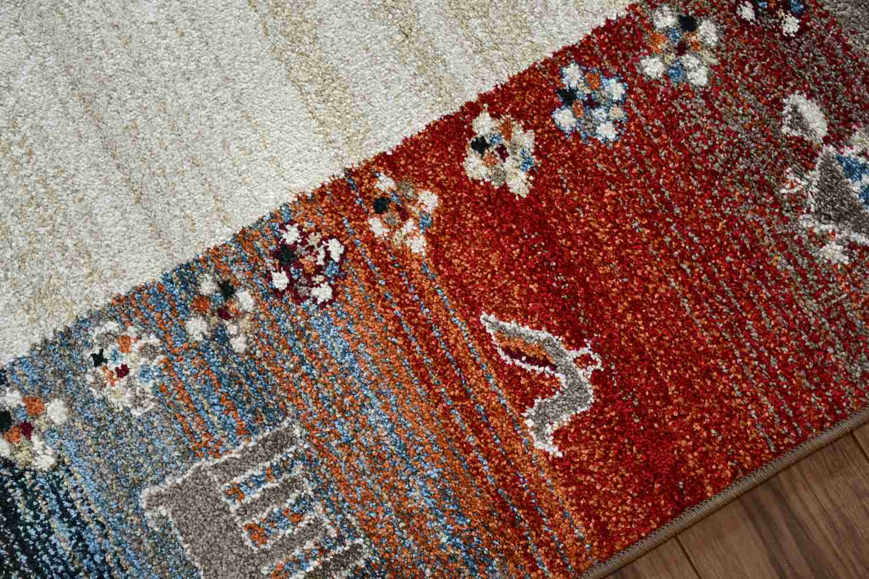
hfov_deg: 41.1
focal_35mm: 48
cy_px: 290
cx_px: 434
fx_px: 1159
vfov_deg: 28.1
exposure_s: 1/125
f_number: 4
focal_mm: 32
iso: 800
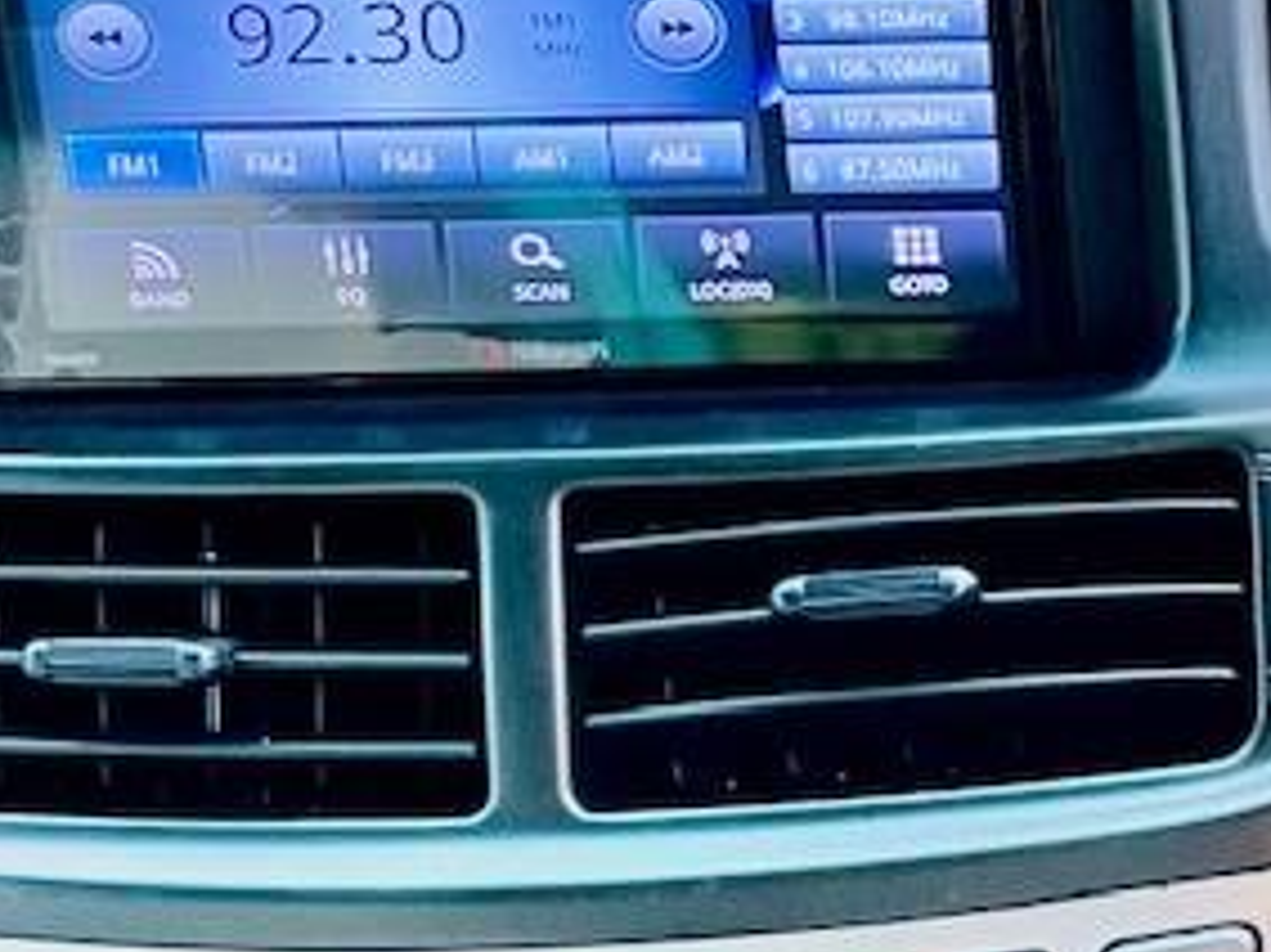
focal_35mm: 113
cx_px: 2066
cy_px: 876
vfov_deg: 13.0
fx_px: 4147
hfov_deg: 15.6
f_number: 1.6
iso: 125
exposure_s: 1/83
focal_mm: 5.1
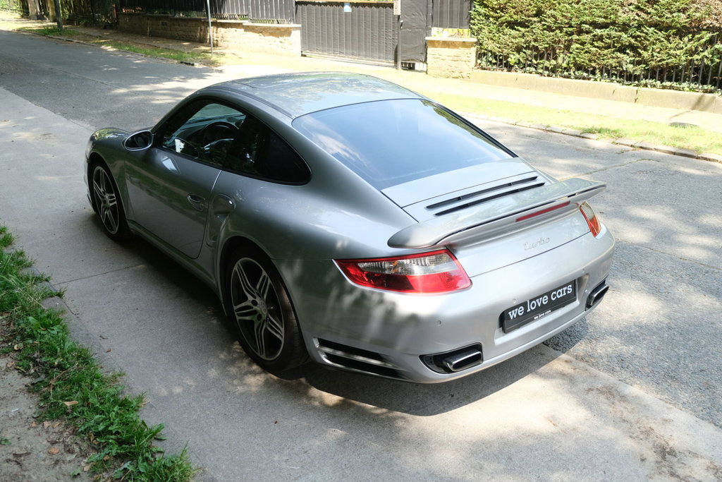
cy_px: 241
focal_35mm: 32
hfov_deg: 58.7
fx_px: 642
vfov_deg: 41.1
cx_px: 361
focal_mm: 21.4
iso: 400
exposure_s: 1/320
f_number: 3.6
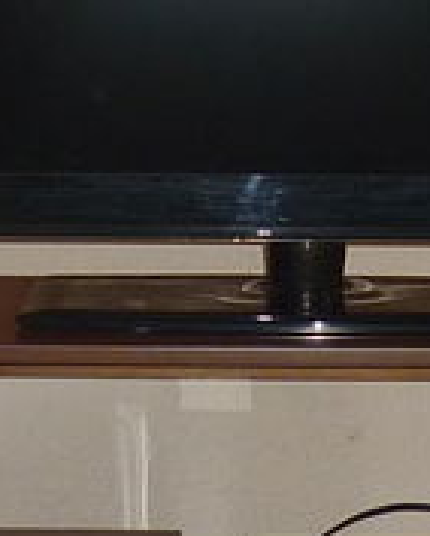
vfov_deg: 9.0
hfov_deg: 7.2
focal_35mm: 215
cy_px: 242
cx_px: 306
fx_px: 3414
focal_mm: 5.5
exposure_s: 1/30
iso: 125
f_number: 2.8
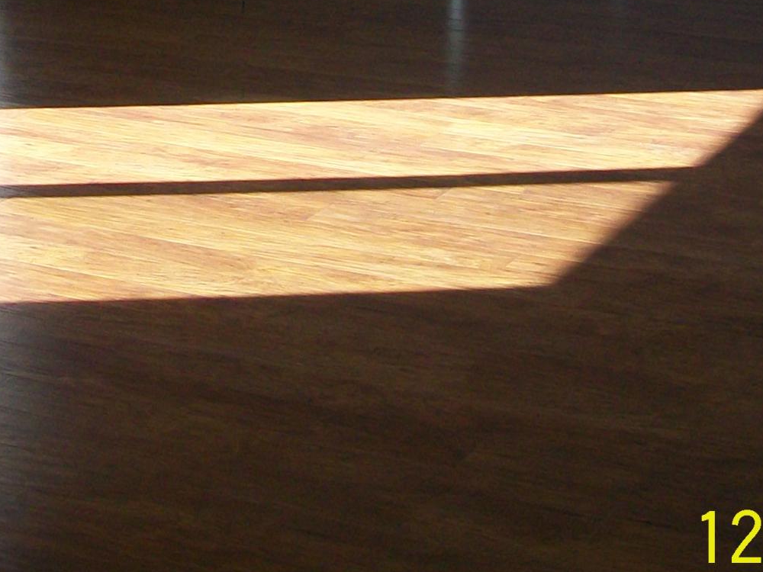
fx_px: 2248
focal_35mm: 102
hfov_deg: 18.8
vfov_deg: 14.0
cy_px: -130
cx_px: 14
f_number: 2.7
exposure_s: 1/125
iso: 79
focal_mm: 6.1
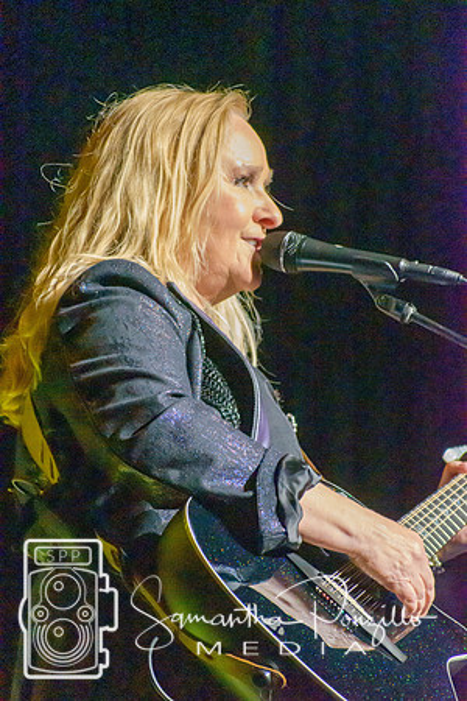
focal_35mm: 390
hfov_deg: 3.5
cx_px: 234
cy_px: 350
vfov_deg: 5.3
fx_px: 7588
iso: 12800
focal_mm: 260
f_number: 6
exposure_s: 1/320
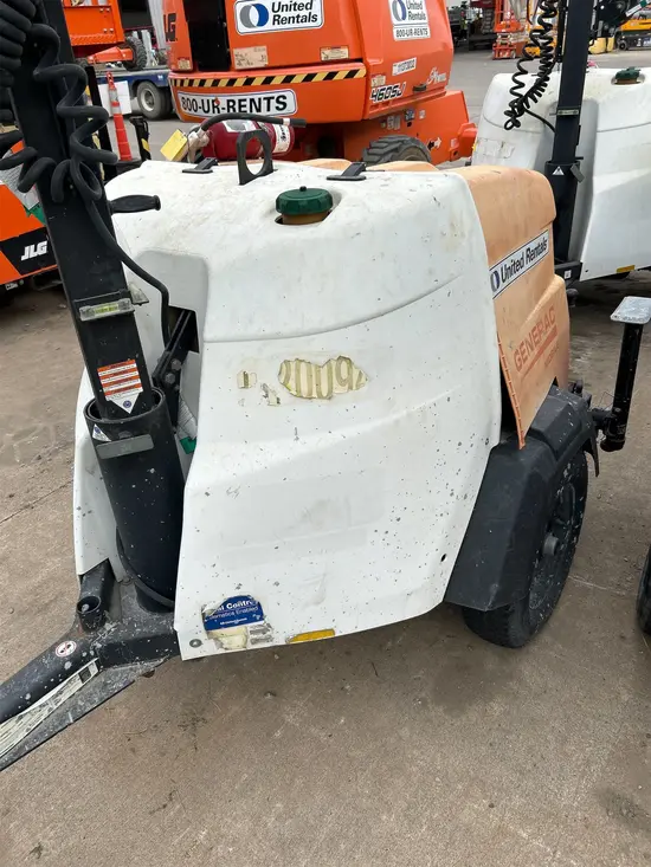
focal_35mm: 26
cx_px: 326
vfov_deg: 67.3
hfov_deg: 53.1
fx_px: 652
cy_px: 434
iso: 50
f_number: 1.5
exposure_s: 1/1779
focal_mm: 5.7
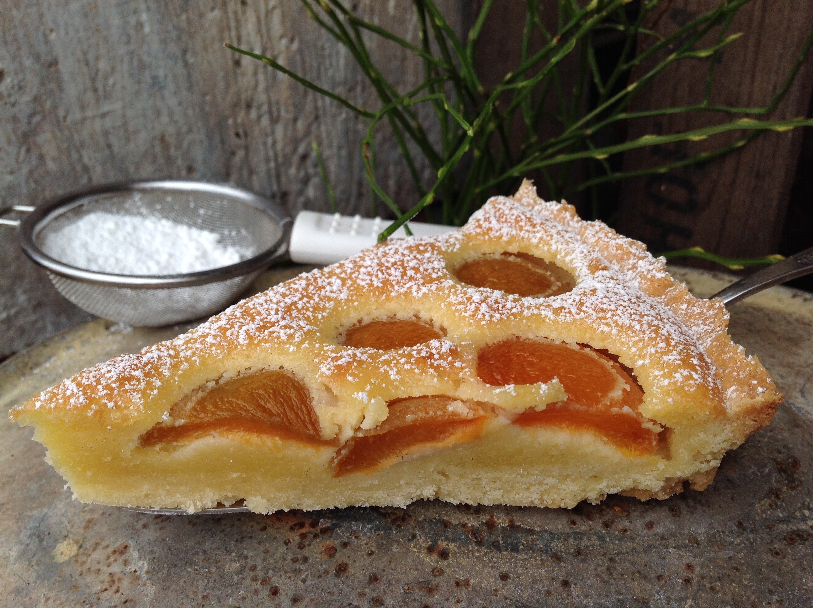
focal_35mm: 35
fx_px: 821
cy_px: 304
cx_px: 406
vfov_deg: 40.6
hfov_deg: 52.7
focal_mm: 4.28
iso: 50
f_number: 2.4
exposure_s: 1/392
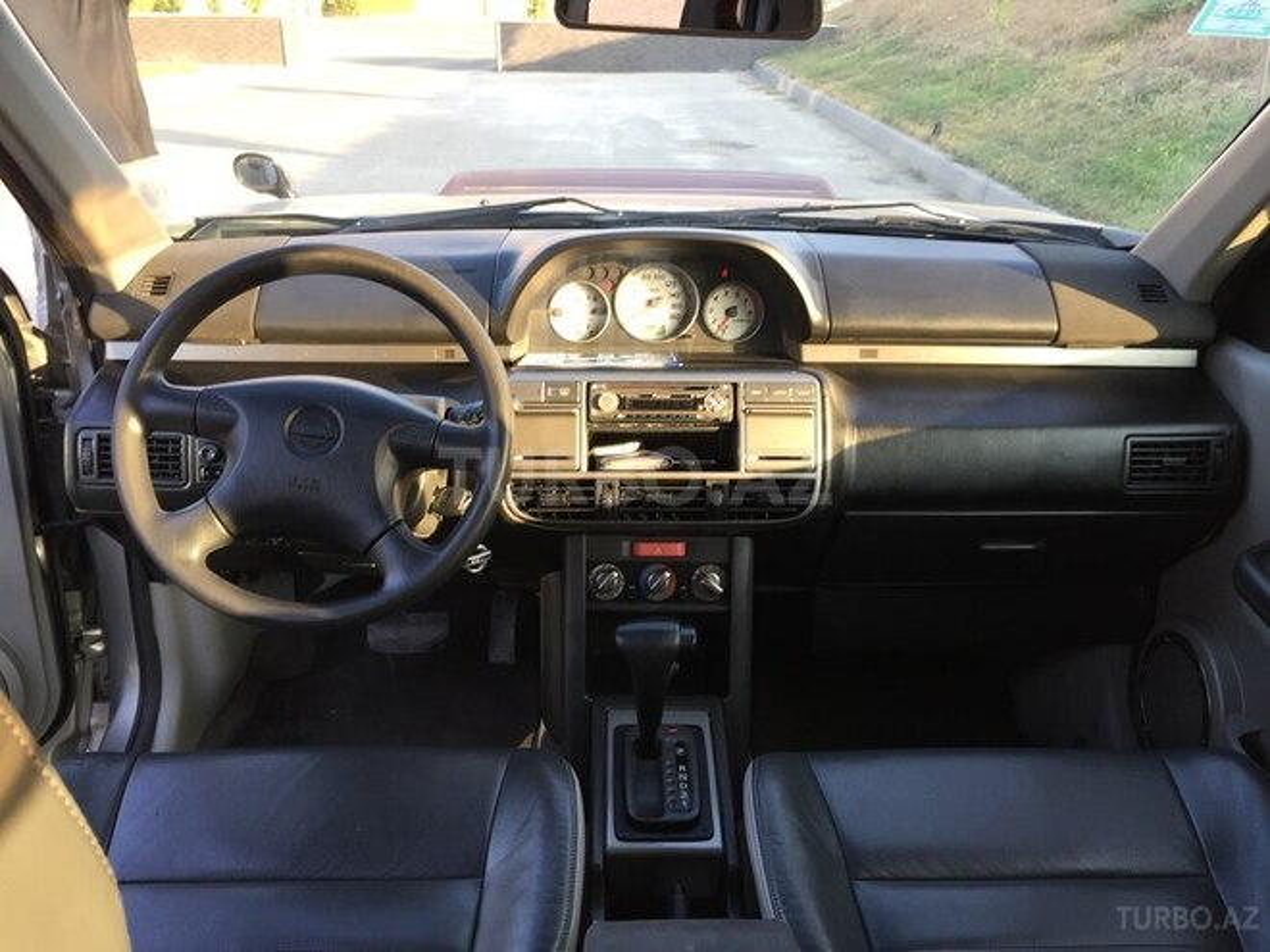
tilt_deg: -25.6
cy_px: 476
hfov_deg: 61.7
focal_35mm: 29
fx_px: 1064
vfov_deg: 48.2
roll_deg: -1.4
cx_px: 635
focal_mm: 4.15
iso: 40
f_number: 2.2
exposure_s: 1/100
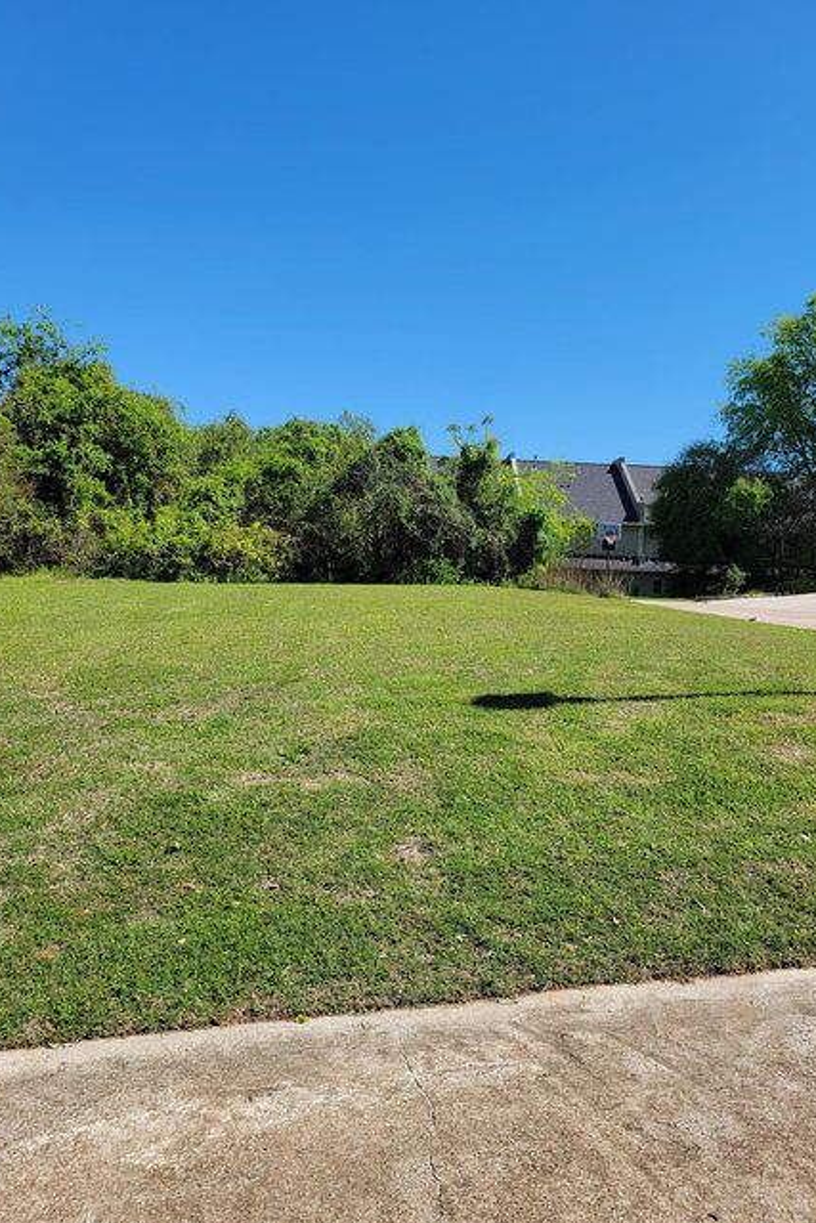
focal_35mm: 26
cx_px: 422
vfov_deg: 69.4
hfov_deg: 49.6
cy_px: 605
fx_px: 883
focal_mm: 6.7
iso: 16
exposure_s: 1/950
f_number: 1.8
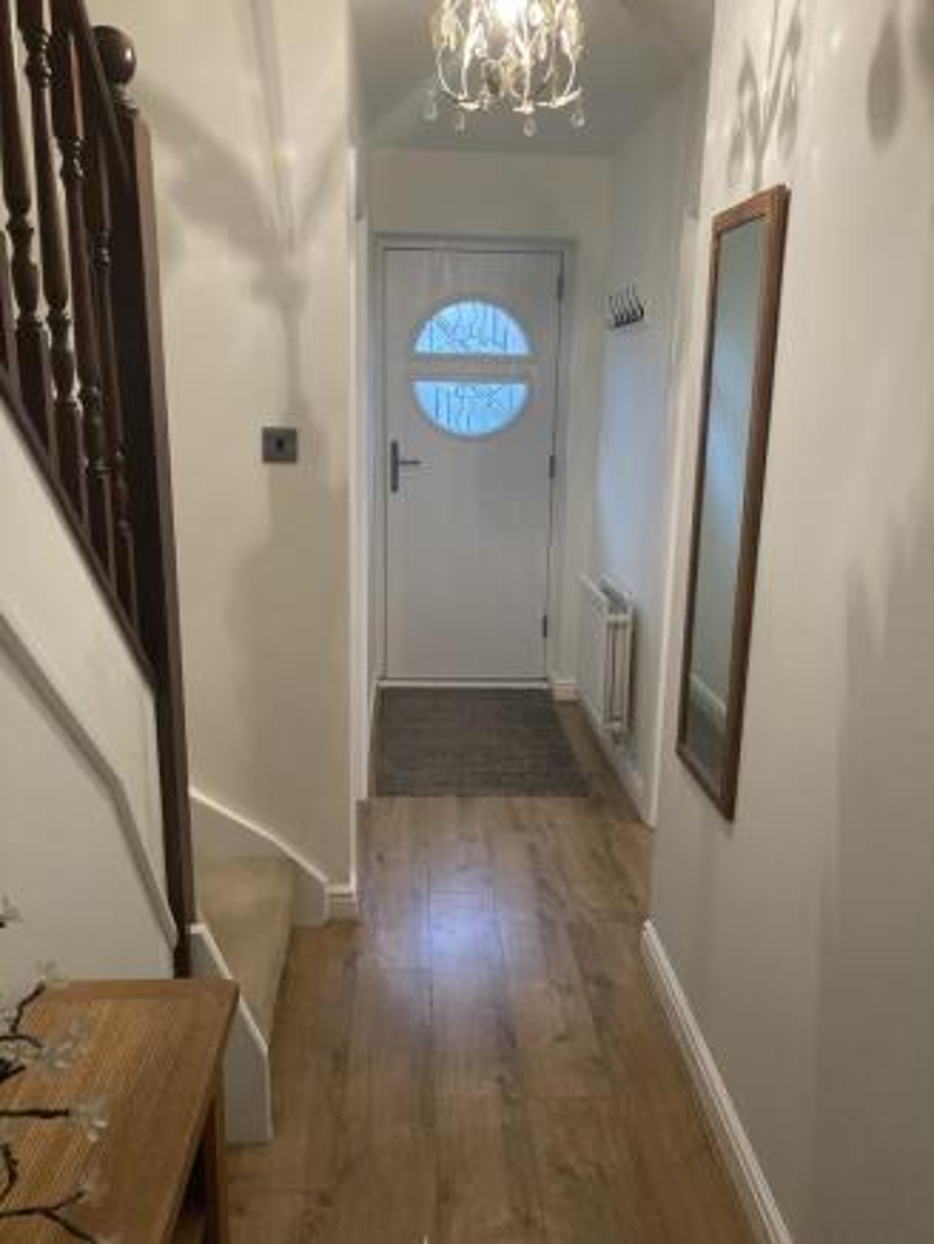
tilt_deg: -13.2
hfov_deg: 49.8
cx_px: 467
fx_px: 1007
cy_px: 622
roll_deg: -1.6
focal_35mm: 28
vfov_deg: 63.4
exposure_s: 1/50
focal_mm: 3.99
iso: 250
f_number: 1.8
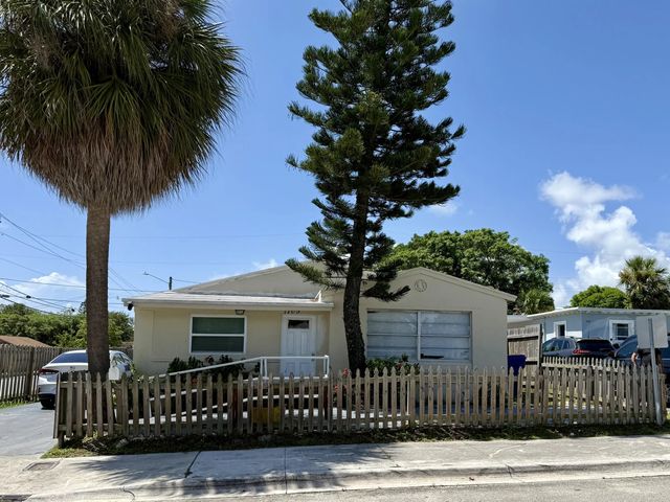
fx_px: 465
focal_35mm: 24
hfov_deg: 71.6
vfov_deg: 56.8
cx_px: 335
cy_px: 251
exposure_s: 1/3953
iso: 80
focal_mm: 6.76
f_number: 1.78
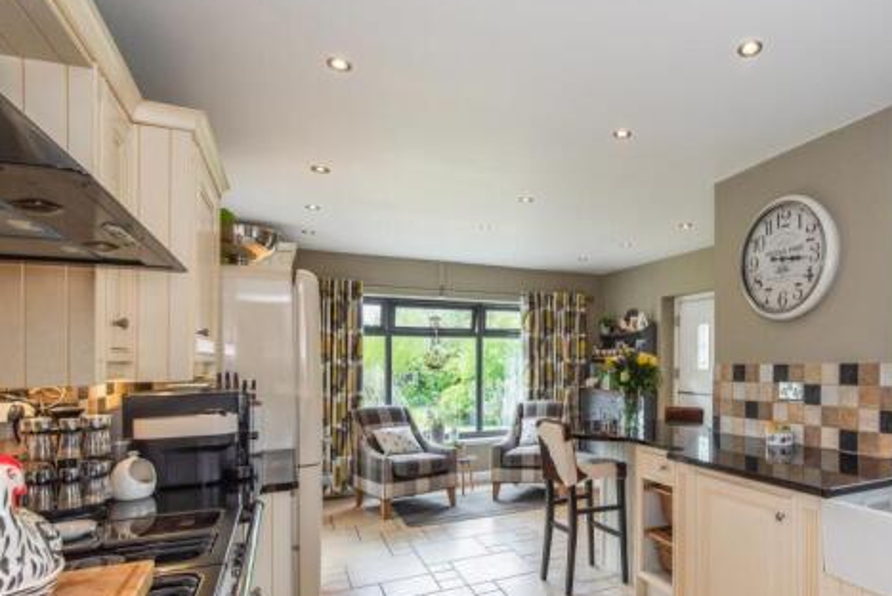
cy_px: 393
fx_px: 521
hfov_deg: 78.7
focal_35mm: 21
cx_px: 590
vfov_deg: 58.4
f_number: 9
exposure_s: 1/40
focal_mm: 15
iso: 320
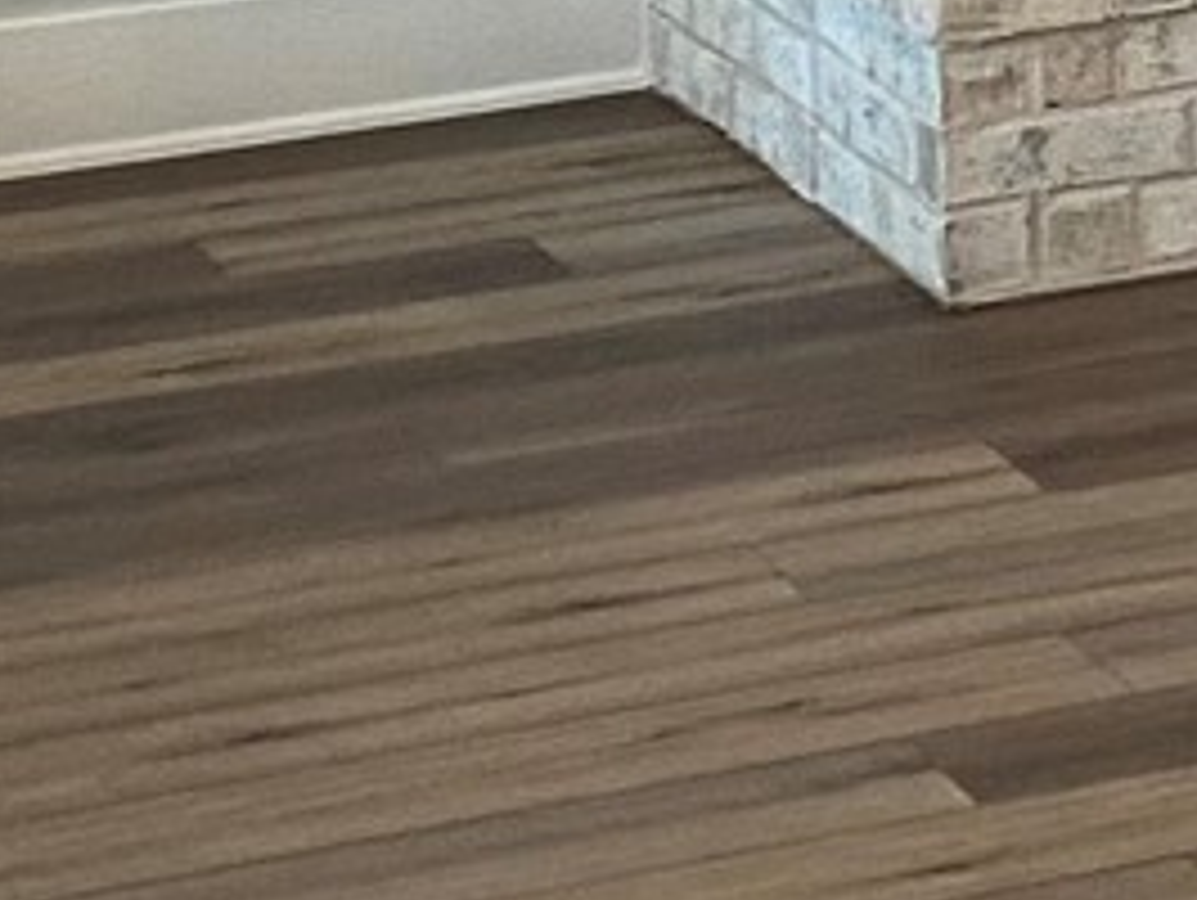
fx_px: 6922
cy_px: -1386
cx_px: 3578
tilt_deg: -1.4
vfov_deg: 7.0
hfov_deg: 8.4
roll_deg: -0.6
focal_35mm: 200
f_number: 1.8
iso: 160
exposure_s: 1/60
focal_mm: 4.25
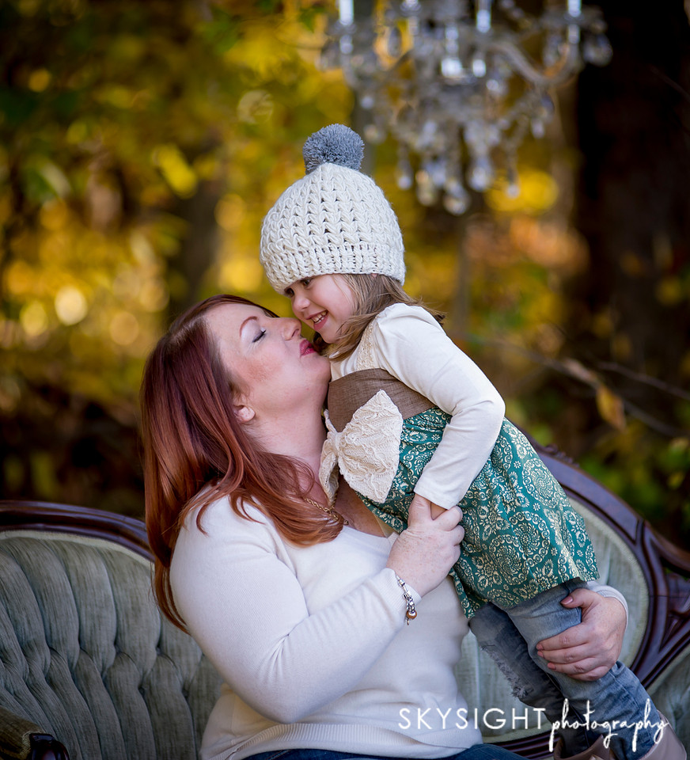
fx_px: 5377
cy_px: 380
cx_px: 391
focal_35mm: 227
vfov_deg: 8.1
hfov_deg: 7.3
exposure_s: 1/400
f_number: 2.8
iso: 400
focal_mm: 170
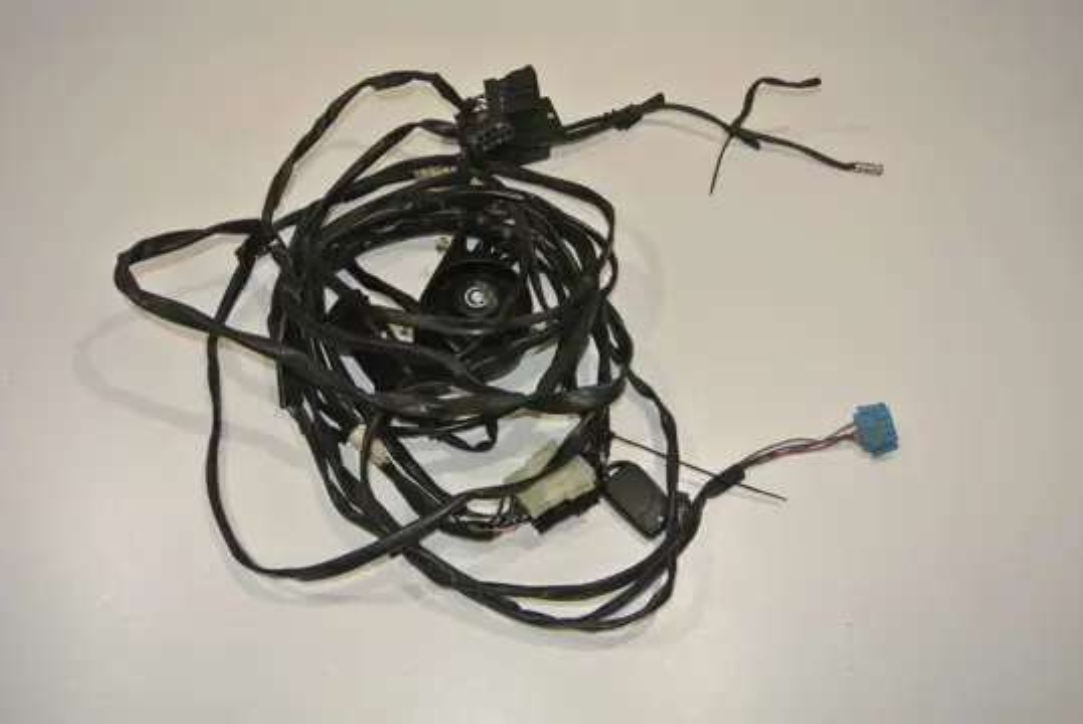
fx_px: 964
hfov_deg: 58.7
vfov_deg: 41.2
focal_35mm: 32
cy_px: 362
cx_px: 542
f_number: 4
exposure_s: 1/60
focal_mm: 12.2
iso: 200
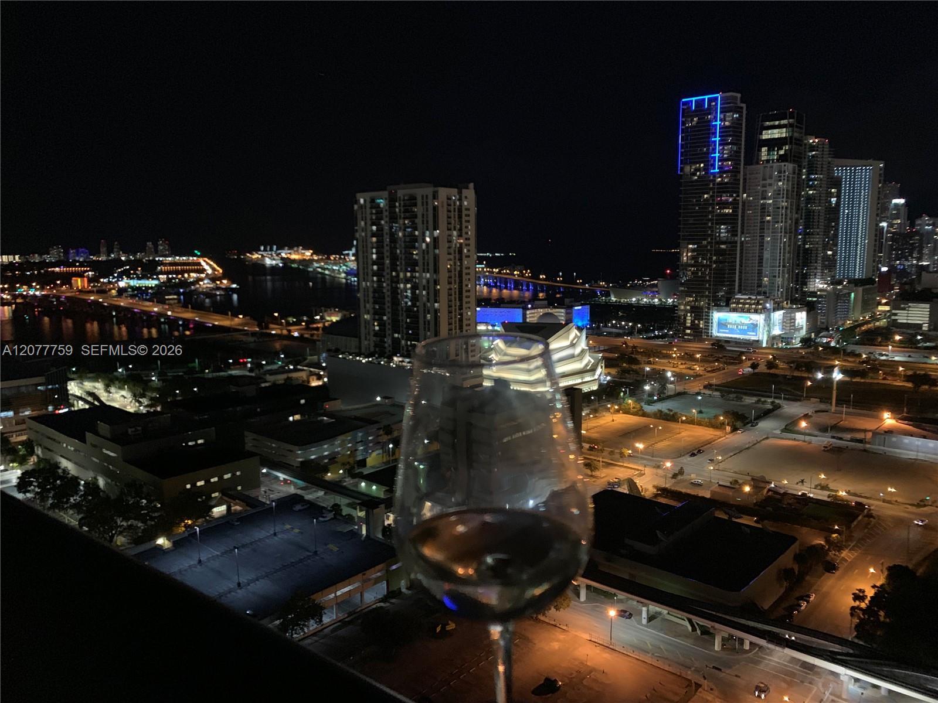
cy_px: 352
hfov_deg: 67.3
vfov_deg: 53.1
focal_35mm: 26
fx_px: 705
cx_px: 469
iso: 640
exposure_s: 1/30
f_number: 1.8
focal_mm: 4.25
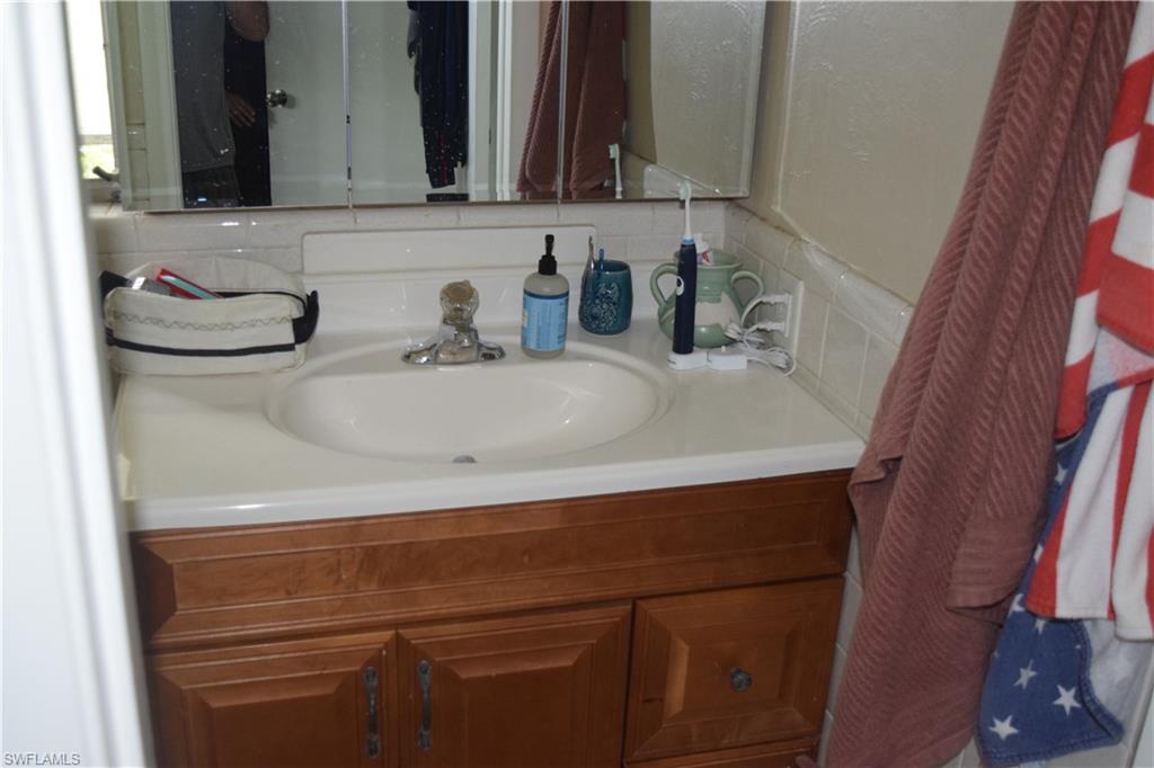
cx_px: 577
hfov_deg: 51.3
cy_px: 384
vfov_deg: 35.5
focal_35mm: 38
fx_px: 1202
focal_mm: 25
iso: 1250
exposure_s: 1/60
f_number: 4
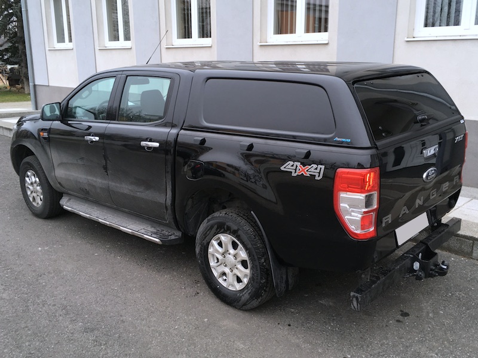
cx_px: 239
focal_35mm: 29
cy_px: 179
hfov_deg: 61.7
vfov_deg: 48.2
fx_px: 400
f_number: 2.2
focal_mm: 4.15
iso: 40
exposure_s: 1/100
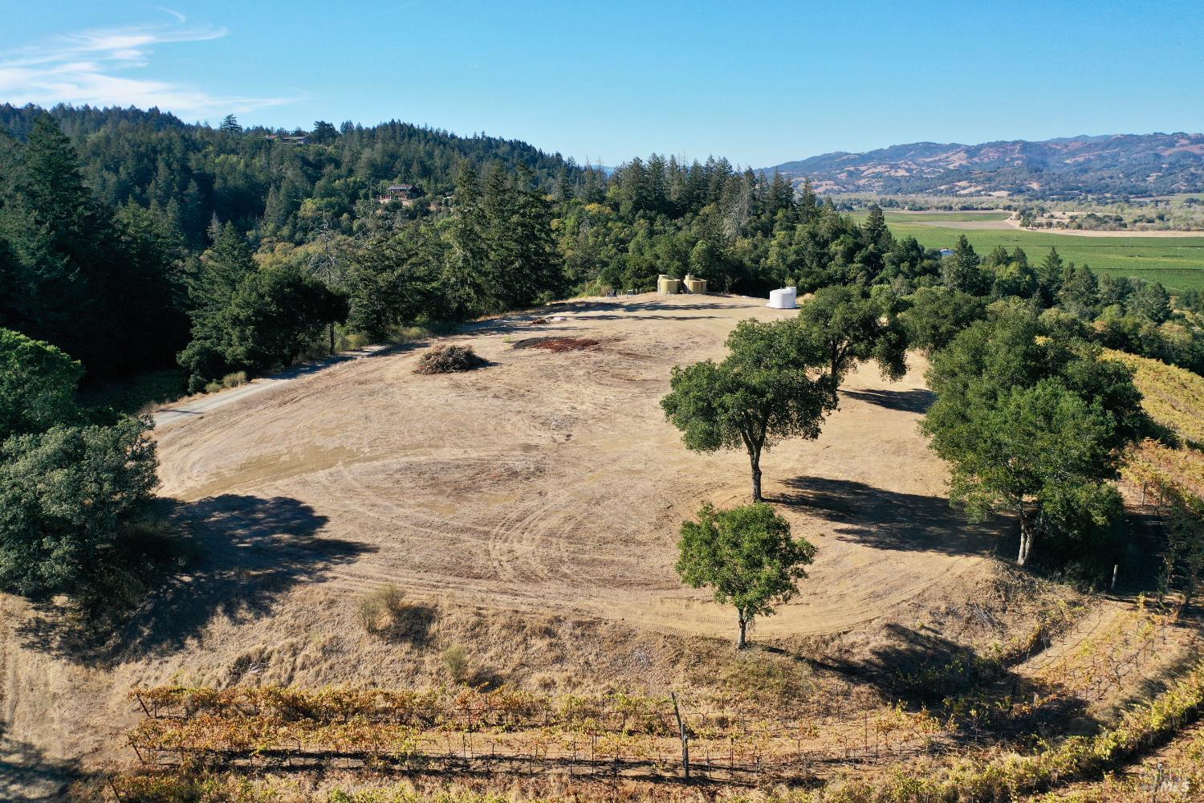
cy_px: 402
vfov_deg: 46.4
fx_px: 936
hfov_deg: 65.5
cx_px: 602
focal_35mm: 28
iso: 100
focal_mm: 10.26
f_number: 2.8
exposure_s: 1/1600
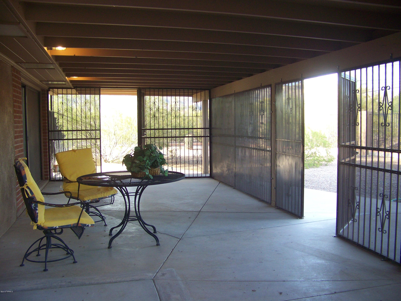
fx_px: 417
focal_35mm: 36
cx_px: 200
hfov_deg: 51.4
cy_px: 150
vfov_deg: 39.7
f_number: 2.8
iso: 100
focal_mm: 5.85
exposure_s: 1/30
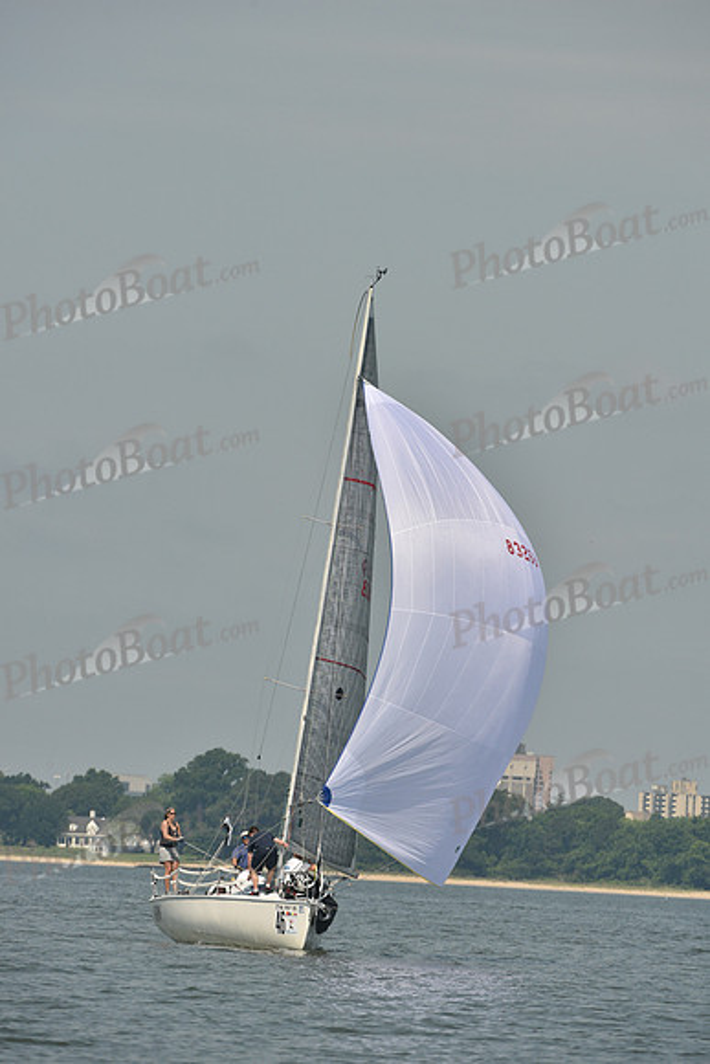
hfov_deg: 3.4
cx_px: 355
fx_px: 11825
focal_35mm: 400
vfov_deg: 5.2
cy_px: 532
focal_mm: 400
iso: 320
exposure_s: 1/1250
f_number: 9
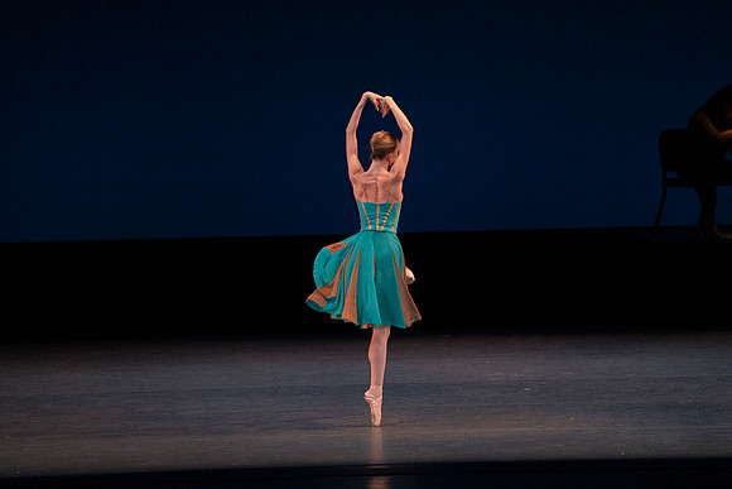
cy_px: 244
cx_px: 366
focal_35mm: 288
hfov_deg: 7.2
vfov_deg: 4.8
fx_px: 5857
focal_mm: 288
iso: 8000
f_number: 7.1
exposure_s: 1/400
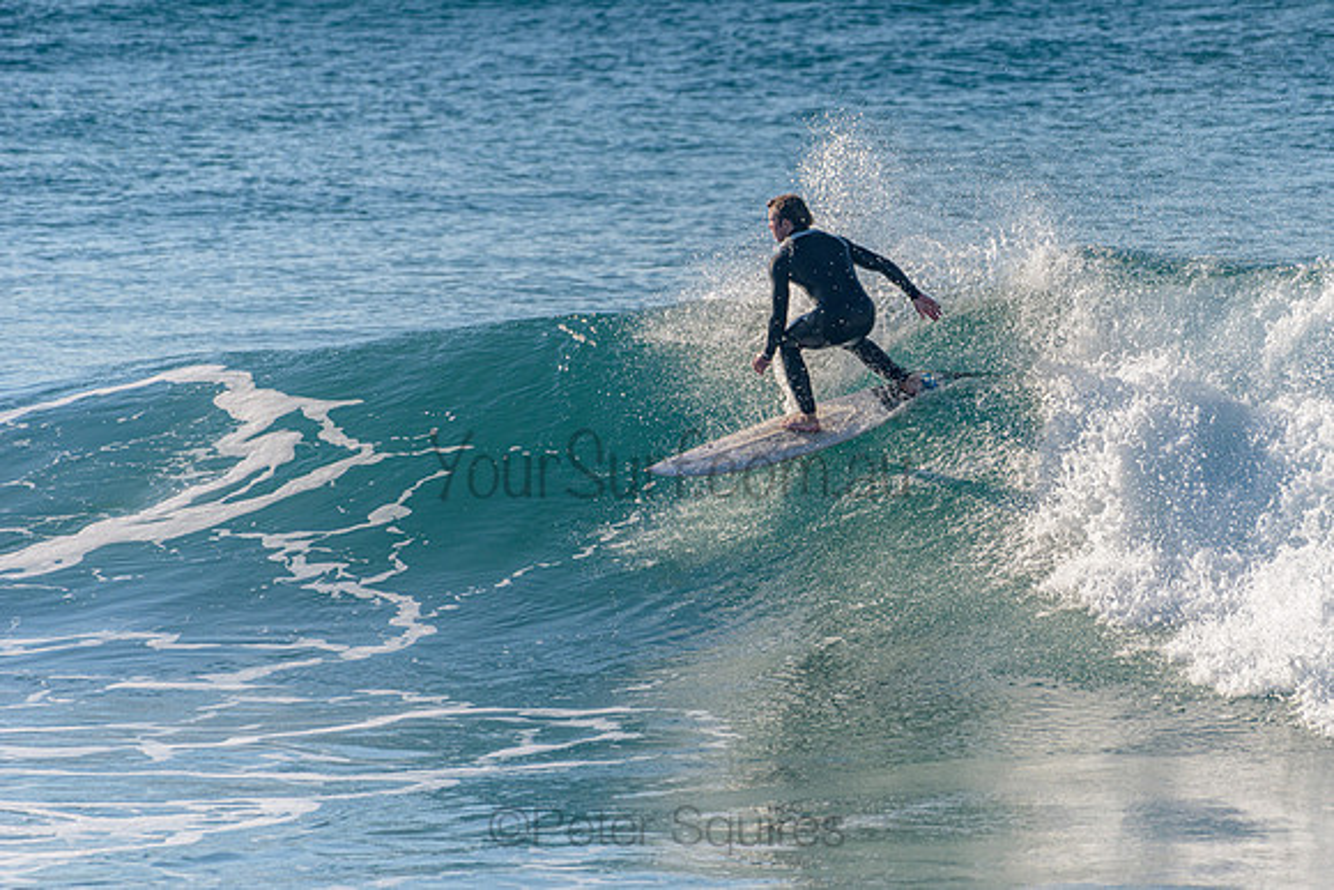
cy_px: 349
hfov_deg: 3.4
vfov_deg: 2.3
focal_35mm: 611
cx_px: 815
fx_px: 22637
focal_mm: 500
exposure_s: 1/2000
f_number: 5.6
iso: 200
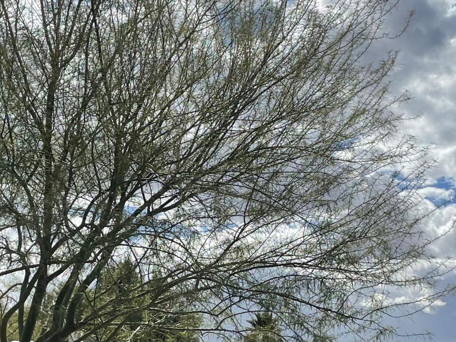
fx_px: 1054
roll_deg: -3.9
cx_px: 232
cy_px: 284
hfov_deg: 24.4
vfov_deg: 18.2
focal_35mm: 80
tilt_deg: +10.8
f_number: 1.6
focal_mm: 4.2
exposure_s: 1/8403
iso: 32
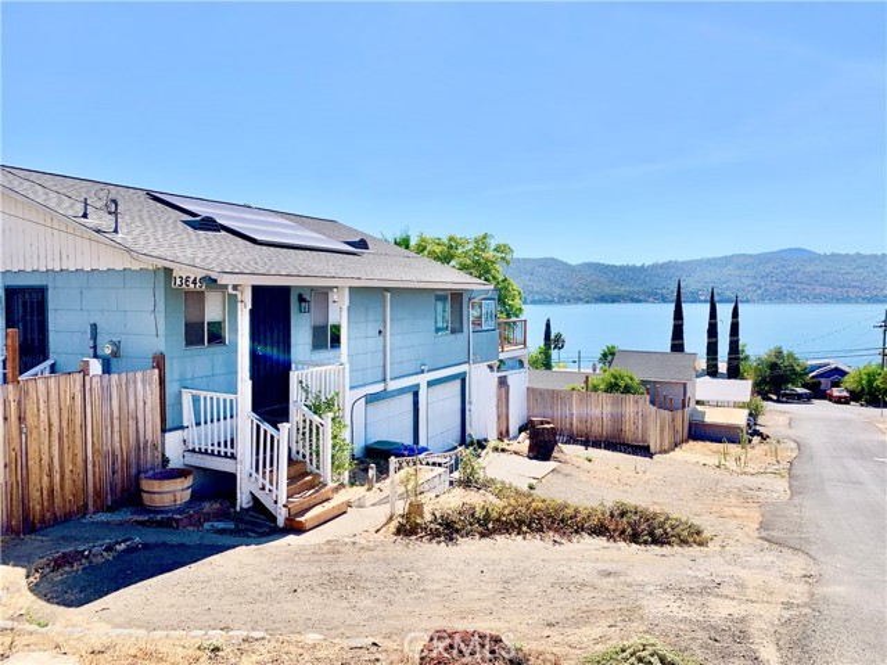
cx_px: 444
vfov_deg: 53.1
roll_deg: -0.7
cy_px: 332
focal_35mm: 26
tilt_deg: -2.1
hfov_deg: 67.3
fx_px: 666
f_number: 1.8
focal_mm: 4.25
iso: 25
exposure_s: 1/2994
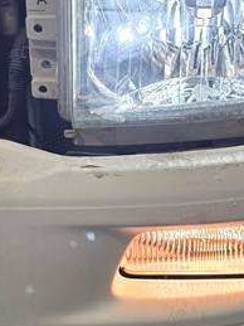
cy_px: 137
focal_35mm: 71
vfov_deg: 27.4
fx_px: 668
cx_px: 106
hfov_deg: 20.7
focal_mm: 6.3
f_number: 1.7
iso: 32
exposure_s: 1/57.5
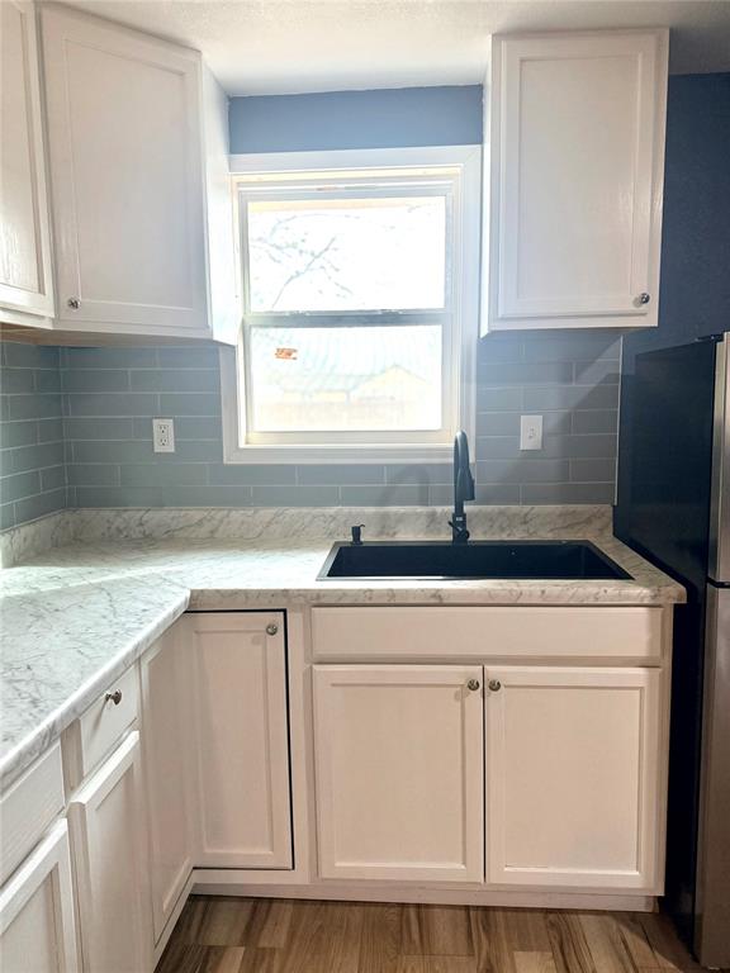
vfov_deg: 71.6
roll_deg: -0.6
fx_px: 675
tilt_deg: -5.9
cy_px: 486
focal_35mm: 24
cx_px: 365
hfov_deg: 56.8
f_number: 1.78
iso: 200
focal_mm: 6.76
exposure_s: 1/240
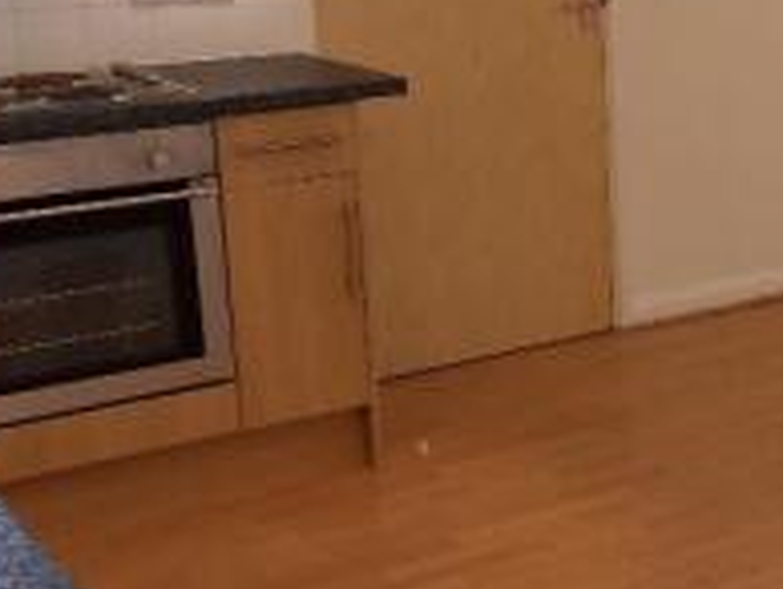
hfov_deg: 24.6
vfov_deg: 20.5
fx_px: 1631
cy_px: 244
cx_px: 926
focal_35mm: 72
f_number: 3.3
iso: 120
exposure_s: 1/30
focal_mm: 4.2
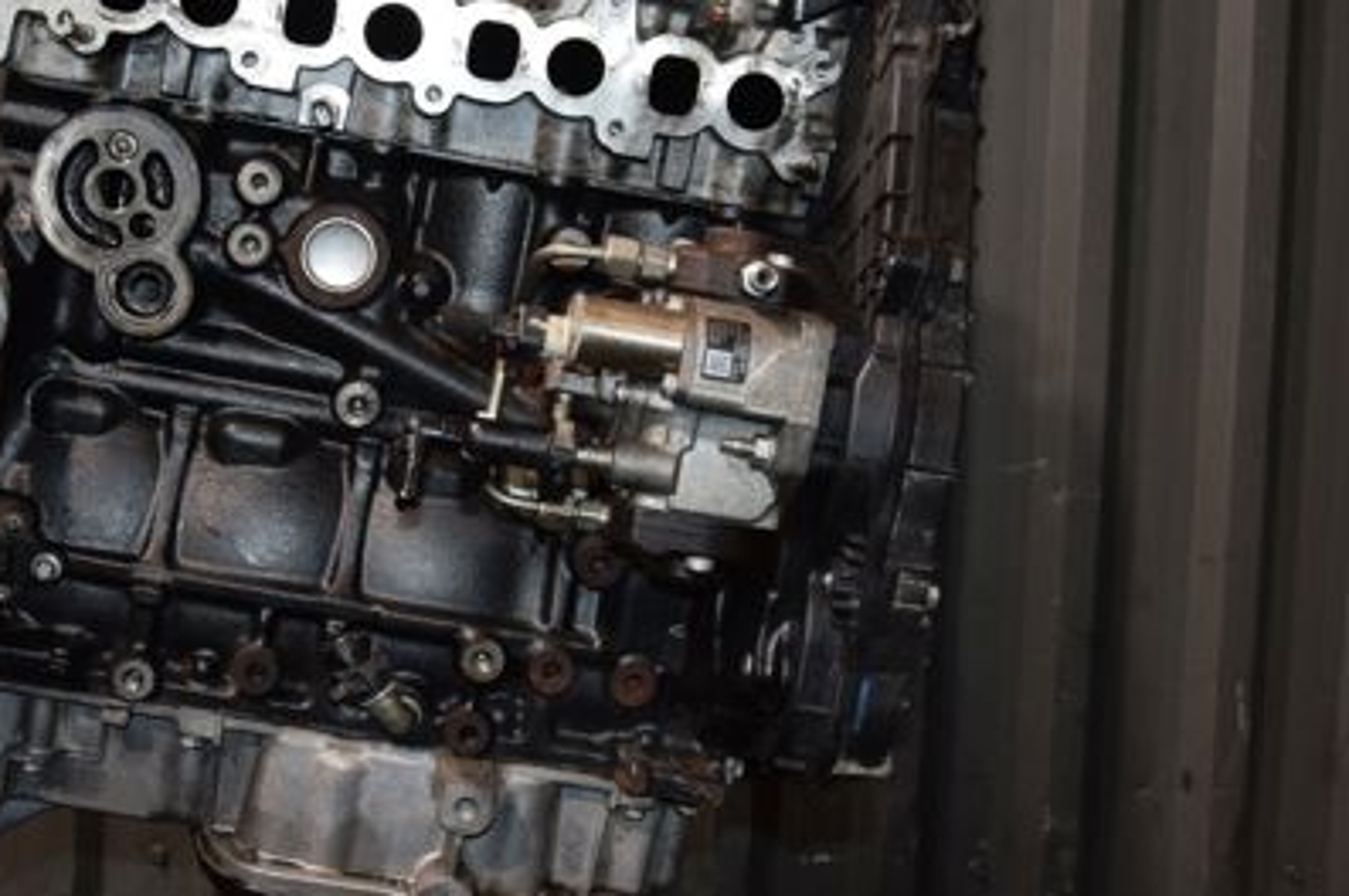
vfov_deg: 26.4
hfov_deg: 38.8
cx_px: 506
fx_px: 1902
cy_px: 285
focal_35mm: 51
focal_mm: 21
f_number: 5
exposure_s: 1/60
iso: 800
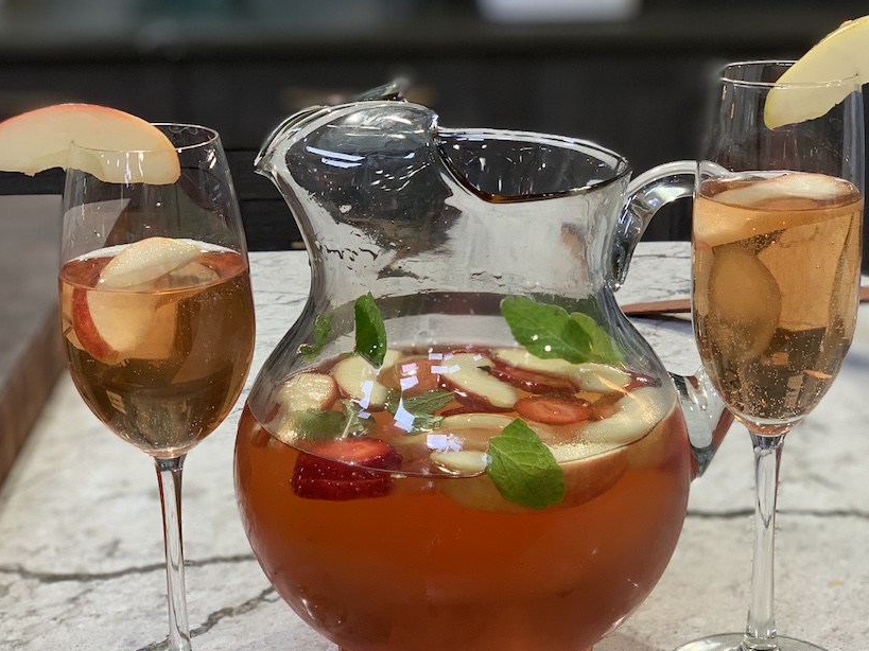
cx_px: 496
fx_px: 1632
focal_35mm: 65
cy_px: 352
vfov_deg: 22.6
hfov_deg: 29.8
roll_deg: +0.2
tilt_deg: -16.5
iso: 80
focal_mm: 6
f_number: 2.4
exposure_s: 1/60
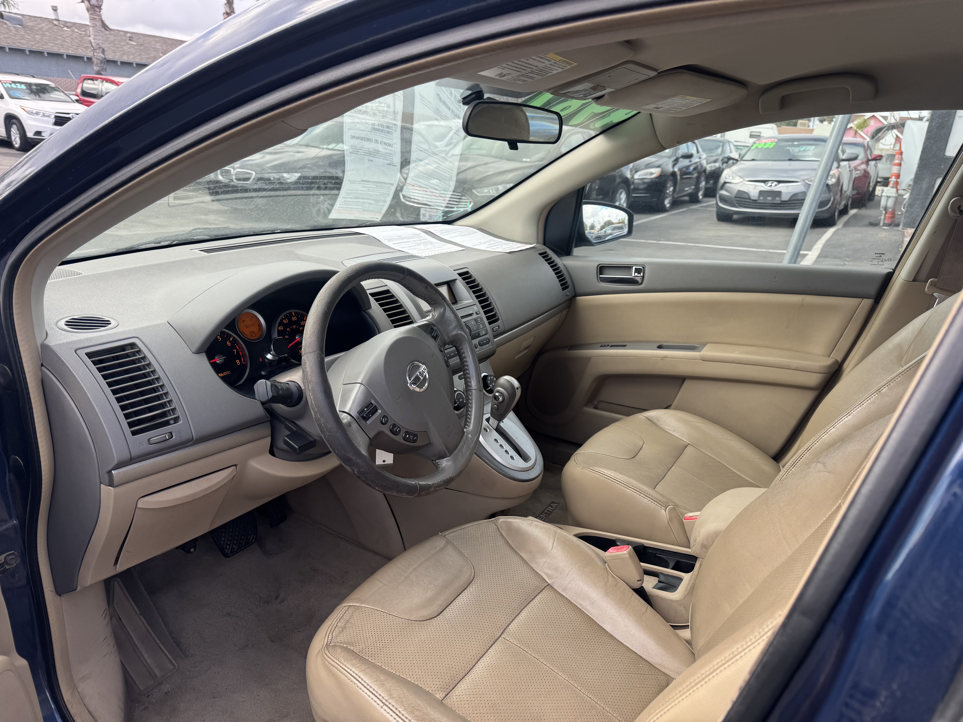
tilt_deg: -21.9
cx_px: 482
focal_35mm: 24
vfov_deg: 56.8
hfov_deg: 71.6
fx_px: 668
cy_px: 361
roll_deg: -3.7
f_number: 1.78
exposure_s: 1/633
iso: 80
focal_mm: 6.76
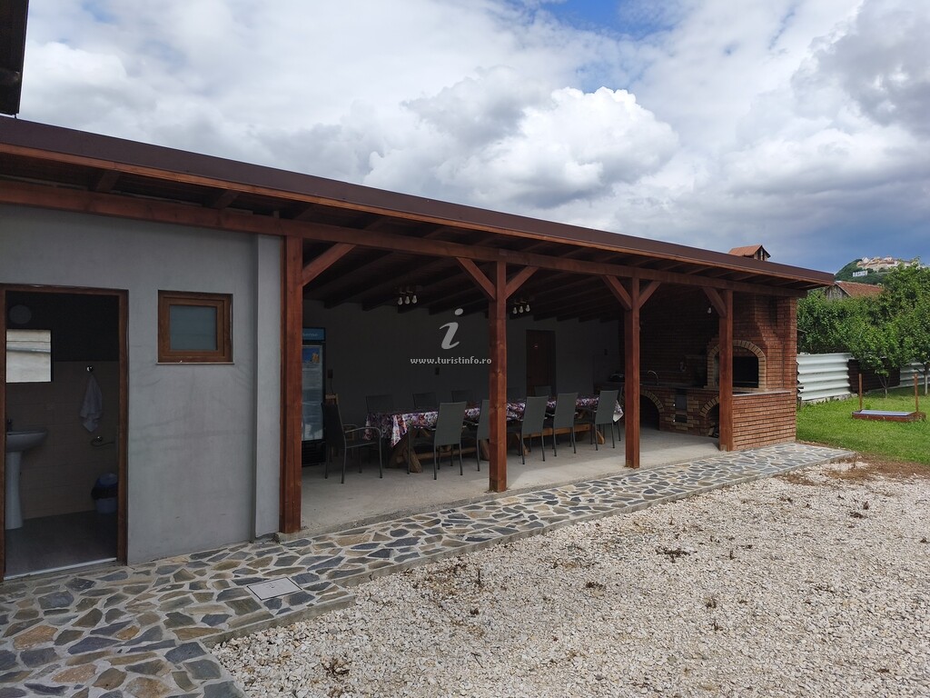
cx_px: 465
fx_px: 618
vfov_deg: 58.9
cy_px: 349
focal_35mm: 23
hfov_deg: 73.9
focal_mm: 6.14
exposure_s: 1/1376
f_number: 1.65
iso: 50
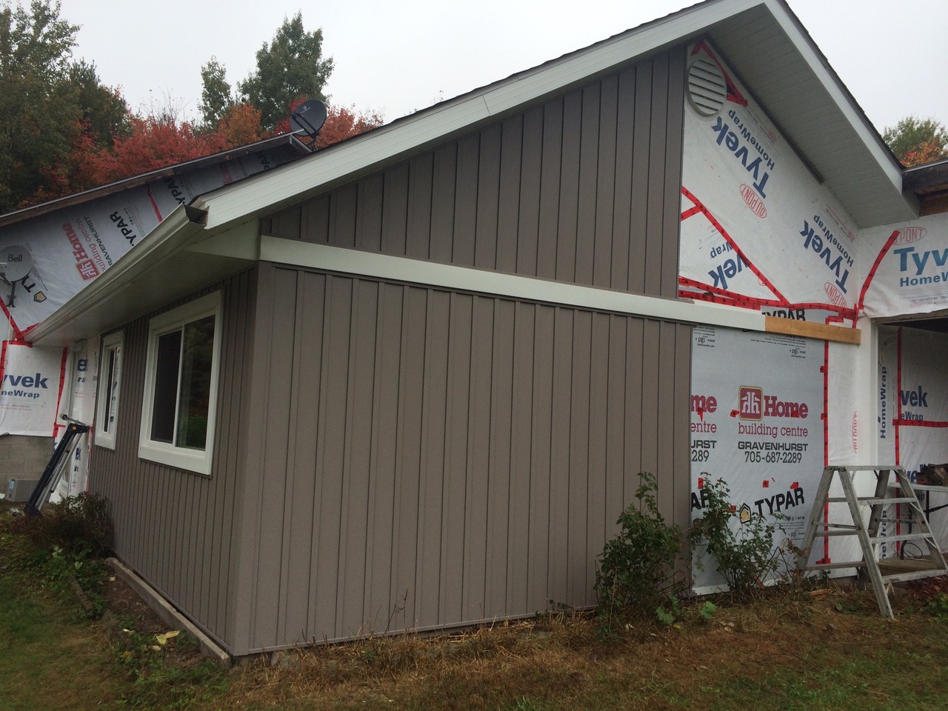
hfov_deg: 60.0
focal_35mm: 30
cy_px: 356
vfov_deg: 46.8
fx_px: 822
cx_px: 474
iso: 32
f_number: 2.2
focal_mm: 4.12
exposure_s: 1/306
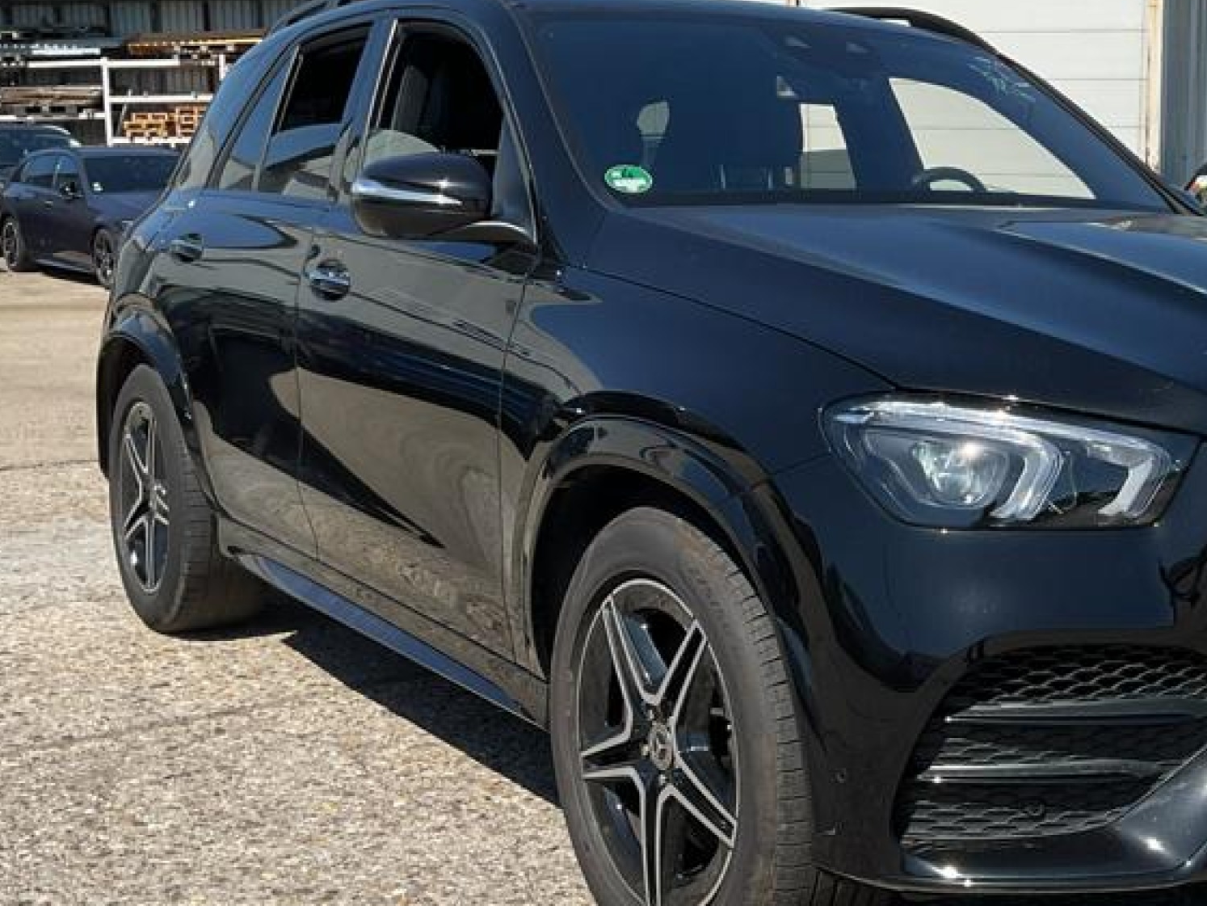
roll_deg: -1.1
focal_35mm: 53
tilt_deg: -9.9
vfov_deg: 27.5
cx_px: 1018
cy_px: 492
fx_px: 1848
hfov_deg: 34.7
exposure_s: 1/1730
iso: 16
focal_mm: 3
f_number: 1.8
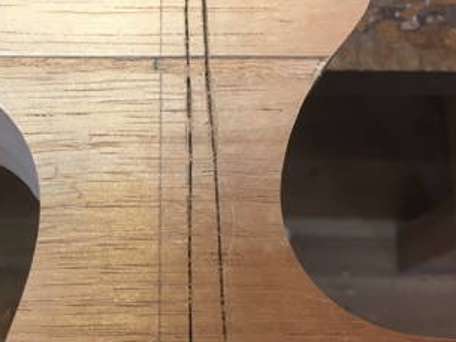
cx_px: 58
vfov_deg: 25.6
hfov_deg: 32.3
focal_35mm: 57
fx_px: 751
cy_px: 202
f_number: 2.2
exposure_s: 1/33
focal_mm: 4.15
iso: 64
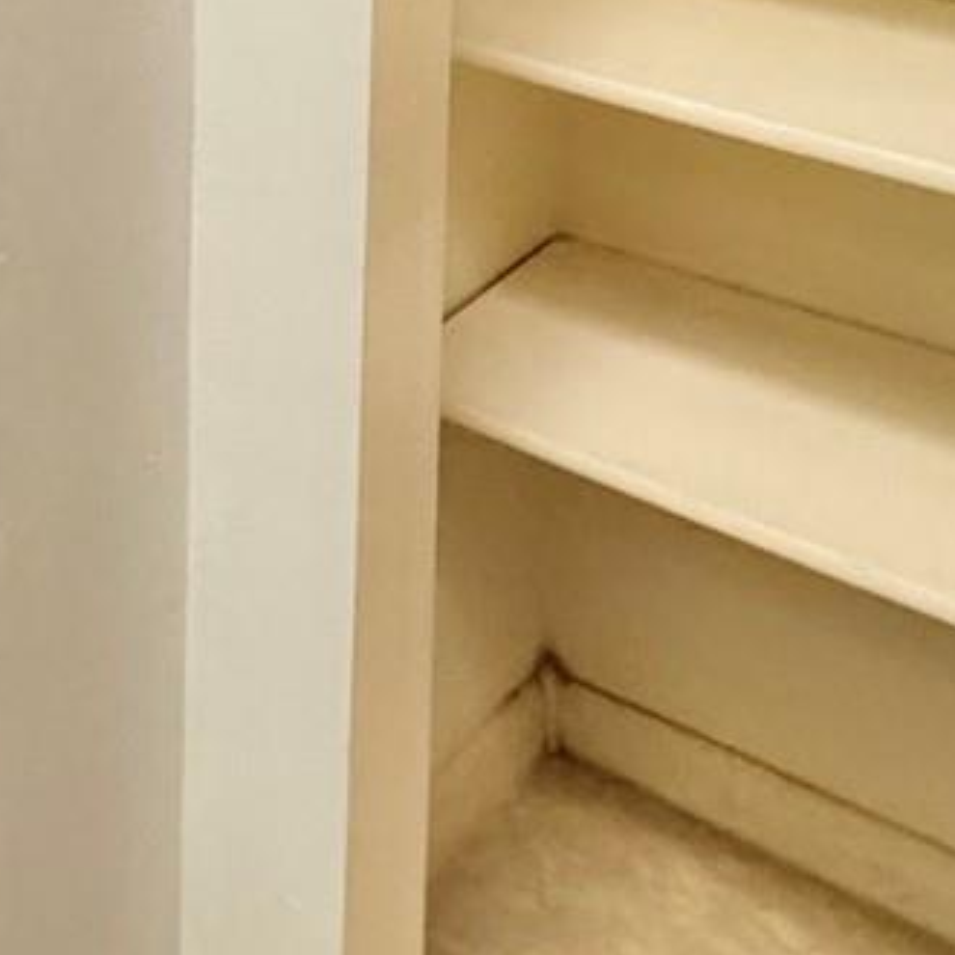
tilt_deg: -4.8
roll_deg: +1.2
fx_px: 1873
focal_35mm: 60
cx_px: -556
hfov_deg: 22.4
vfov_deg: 23.8
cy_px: -405
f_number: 2.2
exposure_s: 1/60
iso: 320
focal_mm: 2.22
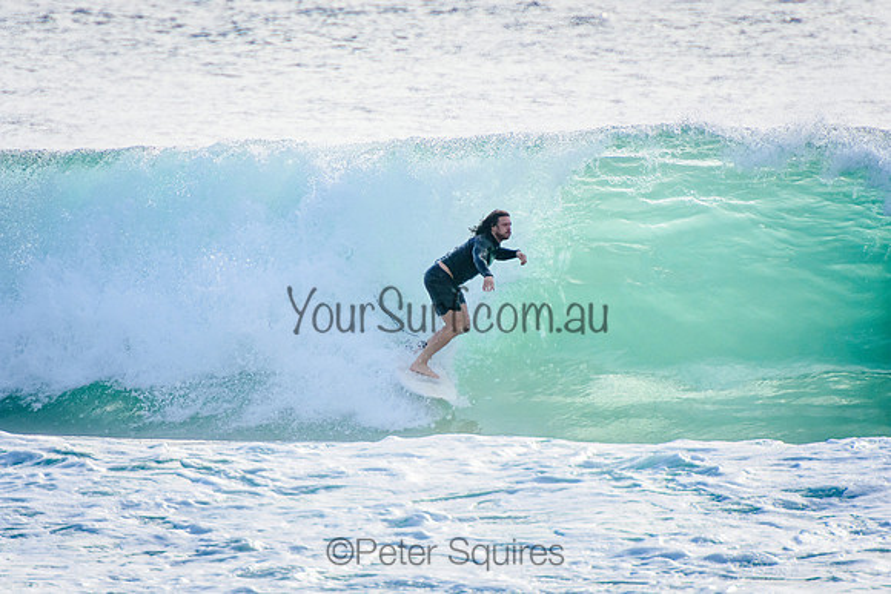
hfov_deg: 3.4
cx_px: 446
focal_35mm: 600
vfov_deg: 2.3
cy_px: 297
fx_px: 14853
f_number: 5.6
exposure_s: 1/2000
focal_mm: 400
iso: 400
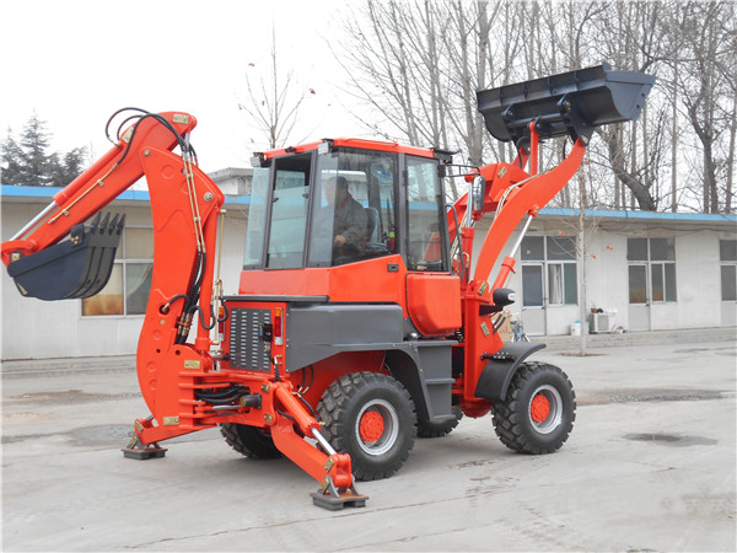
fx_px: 1065
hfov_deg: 38.2
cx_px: 368
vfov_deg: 29.1
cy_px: 276
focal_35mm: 50
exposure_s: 1/40
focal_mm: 8.8
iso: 80
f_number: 4.5
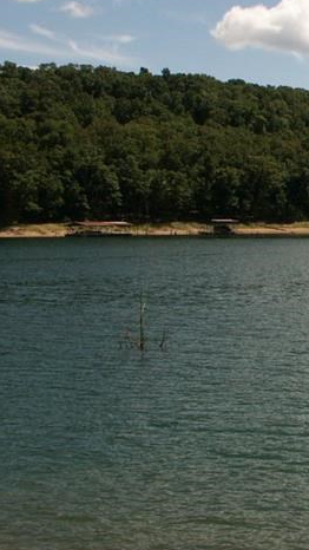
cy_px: 228
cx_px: 546
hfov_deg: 15.6
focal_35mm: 67
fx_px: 976
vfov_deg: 31.4
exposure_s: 1/500
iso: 100
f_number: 8
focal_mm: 7.21
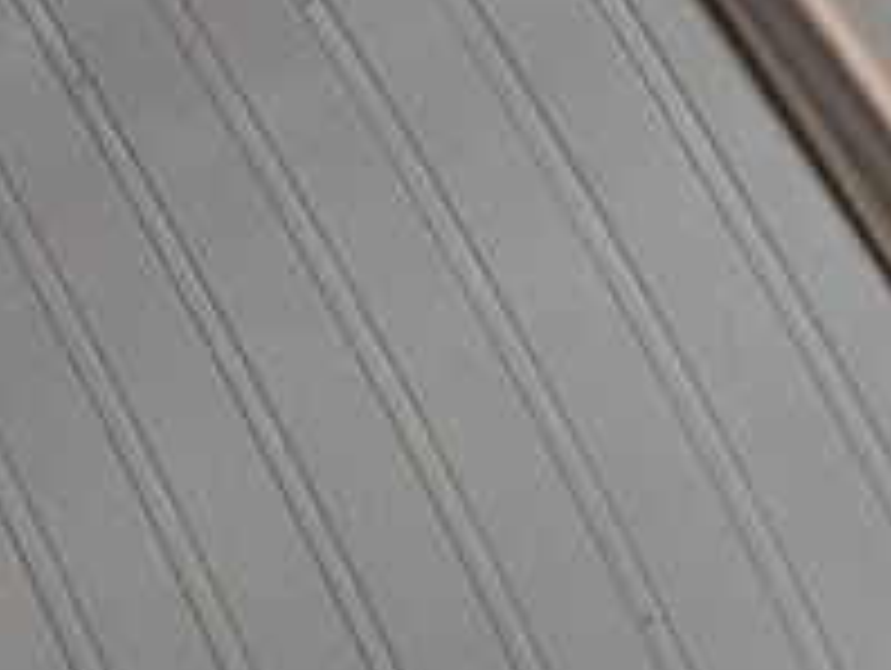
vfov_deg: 12.3
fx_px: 3118
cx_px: -166
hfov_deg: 15.7
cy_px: 450
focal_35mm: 121
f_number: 1.7
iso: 210
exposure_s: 1/120
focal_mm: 4.53
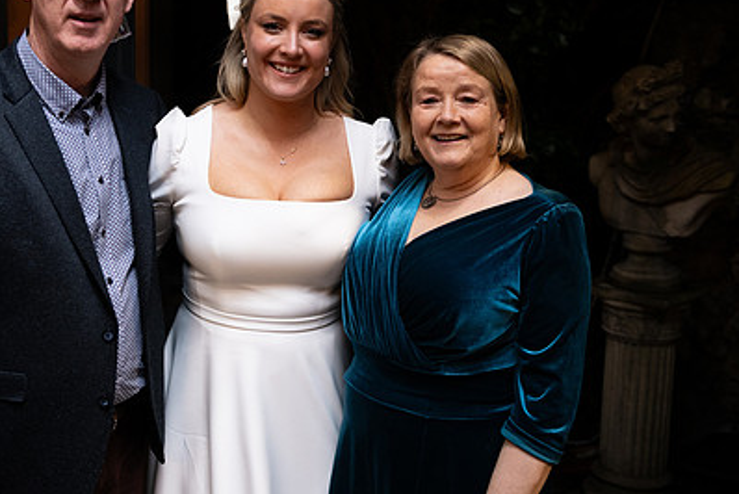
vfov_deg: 26.5
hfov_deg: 38.6
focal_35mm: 51
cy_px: 200
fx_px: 1048
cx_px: 284
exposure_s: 1/160
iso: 800
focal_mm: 35
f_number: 3.5
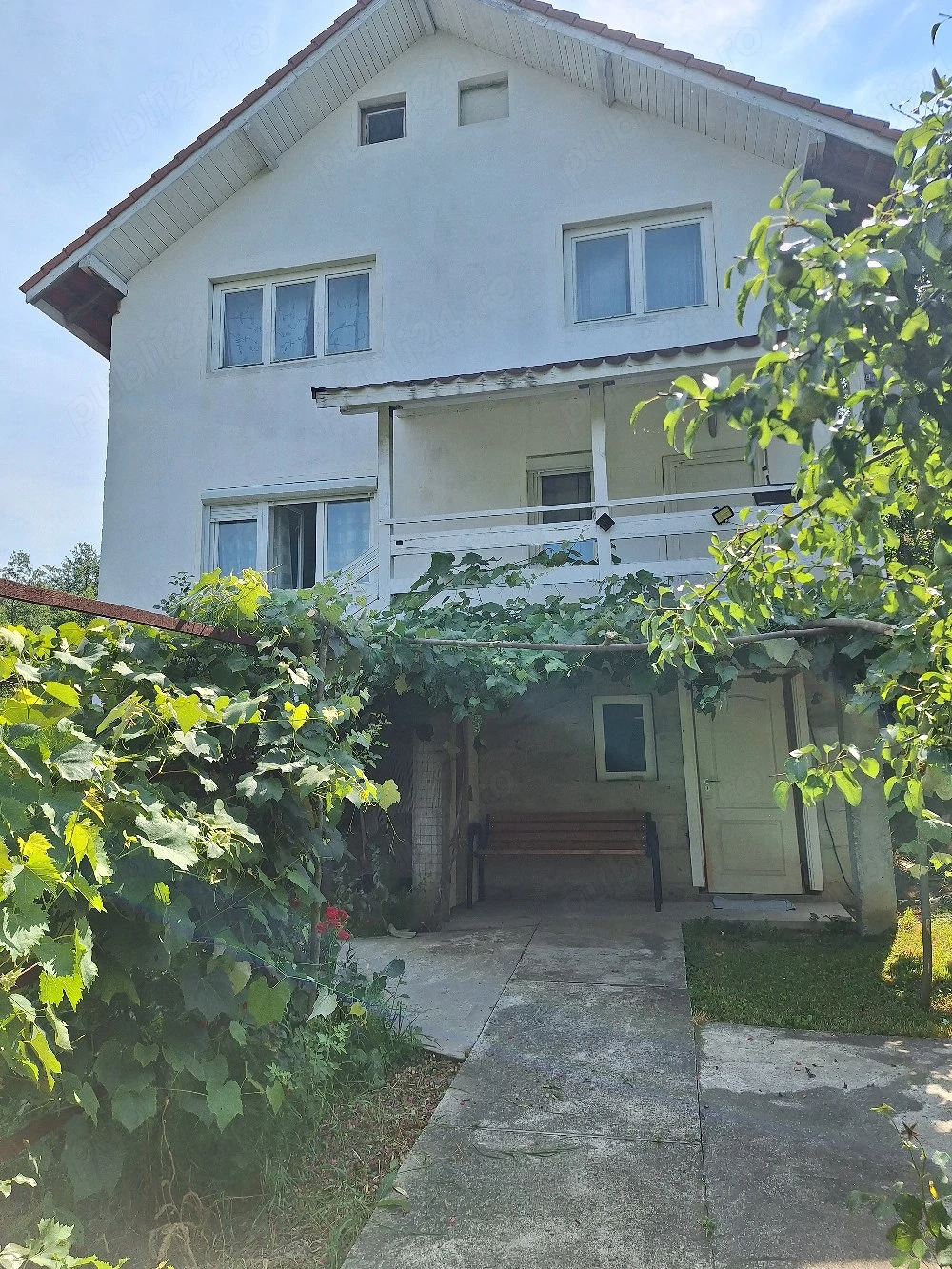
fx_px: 843
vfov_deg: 73.9
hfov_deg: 58.9
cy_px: 634
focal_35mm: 23
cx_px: 476
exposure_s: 1/1667
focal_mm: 5.54
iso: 40
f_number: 1.8
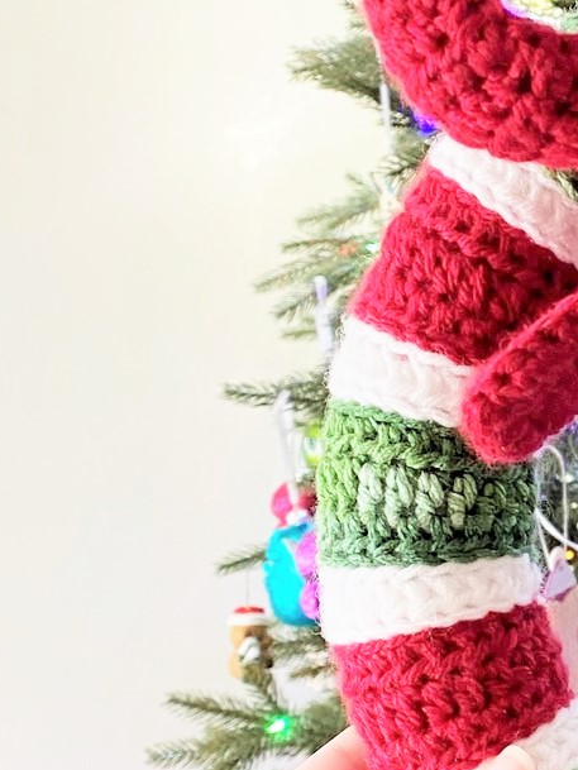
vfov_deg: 22.7
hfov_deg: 15.6
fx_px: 1914
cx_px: 907
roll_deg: +0.5
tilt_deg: -18.5
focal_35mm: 86
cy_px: 435
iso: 100
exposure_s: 1/51
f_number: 1.8
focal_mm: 4.25
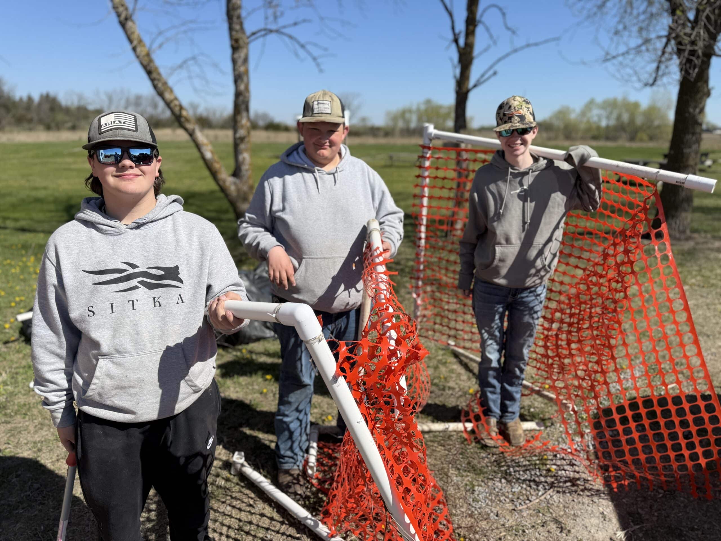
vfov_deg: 56.8
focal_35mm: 24
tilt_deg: -15.8
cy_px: 270
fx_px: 500
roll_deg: -0.6
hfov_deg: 71.6
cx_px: 360
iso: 80
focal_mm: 6.76
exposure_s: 1/5319
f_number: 1.78
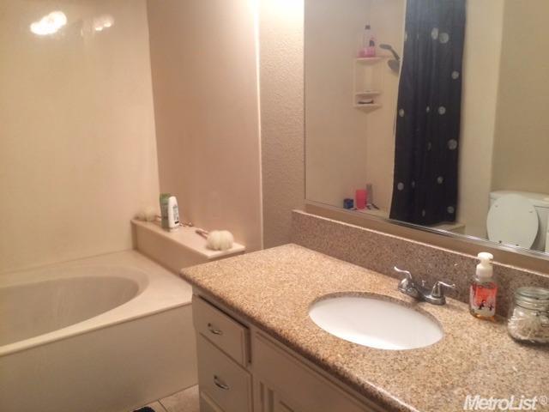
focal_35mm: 29
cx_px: 274
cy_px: 206
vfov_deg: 48.2
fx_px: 460
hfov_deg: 61.7
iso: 100
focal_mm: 4.15
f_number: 2.2
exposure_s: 1/30
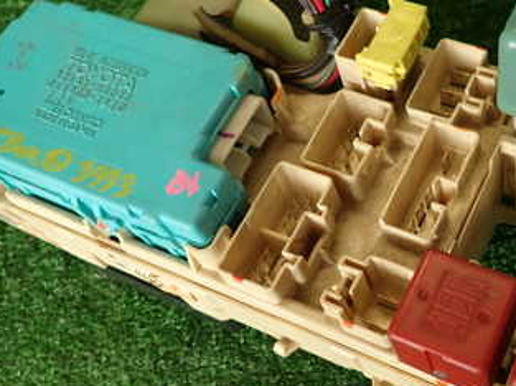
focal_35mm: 48
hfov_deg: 38.8
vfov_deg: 30.2
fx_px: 715
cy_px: 213
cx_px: 381
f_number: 2
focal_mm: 4.5
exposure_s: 1/80
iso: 100
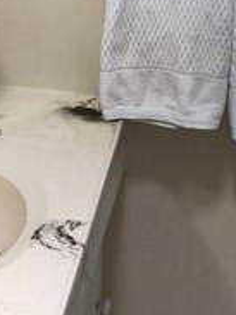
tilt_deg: -16.6
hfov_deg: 14.8
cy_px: 15
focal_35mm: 98
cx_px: -10
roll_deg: -1.6
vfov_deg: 19.6
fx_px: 892
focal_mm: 4
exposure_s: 1/17
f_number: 1.8
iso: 40
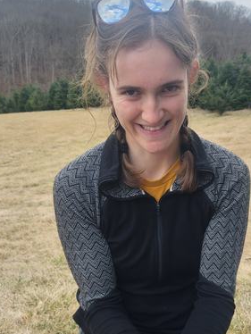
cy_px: 253
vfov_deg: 42.4
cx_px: 167
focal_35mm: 43
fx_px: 415
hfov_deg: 33.3
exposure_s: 1/180
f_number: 1.8
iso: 25
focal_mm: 5.4
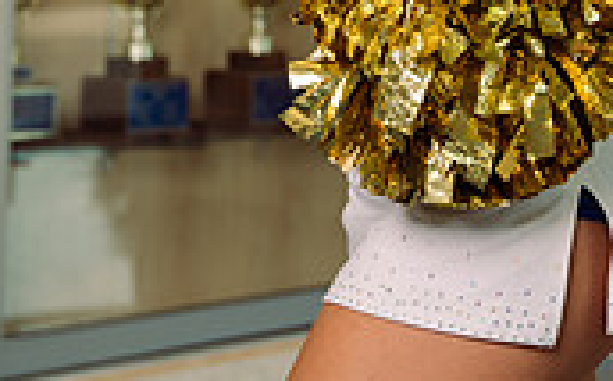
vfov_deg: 9.6
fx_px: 2136
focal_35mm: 128
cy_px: -367
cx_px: 527
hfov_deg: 16.2
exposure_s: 1/250
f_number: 4.5
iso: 200
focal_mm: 48
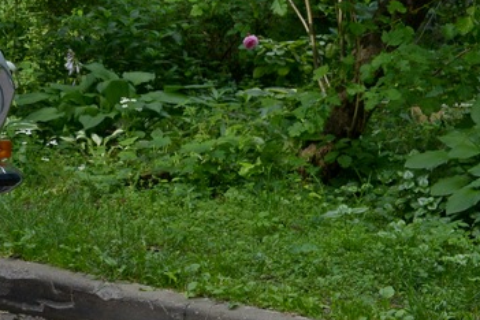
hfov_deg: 9.5
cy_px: -130
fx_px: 2733
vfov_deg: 6.6
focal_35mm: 205
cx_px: -406
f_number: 5.6
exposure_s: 1/320
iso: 320
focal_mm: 50
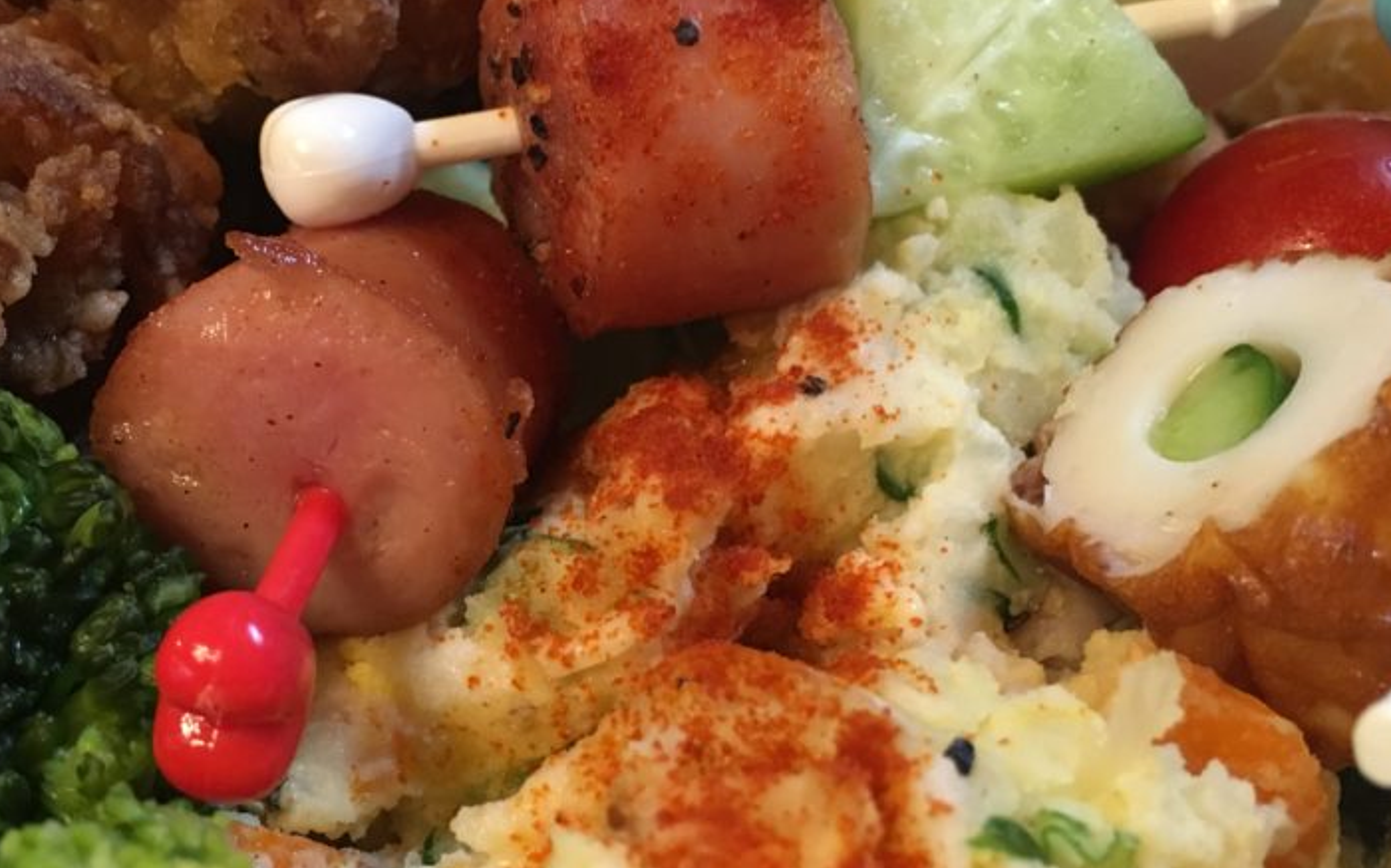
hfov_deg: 44.2
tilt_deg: -54.8
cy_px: 503
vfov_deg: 28.5
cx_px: 582
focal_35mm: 45
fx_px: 1705
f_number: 2.2
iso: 200
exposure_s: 1/30
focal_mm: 4.15
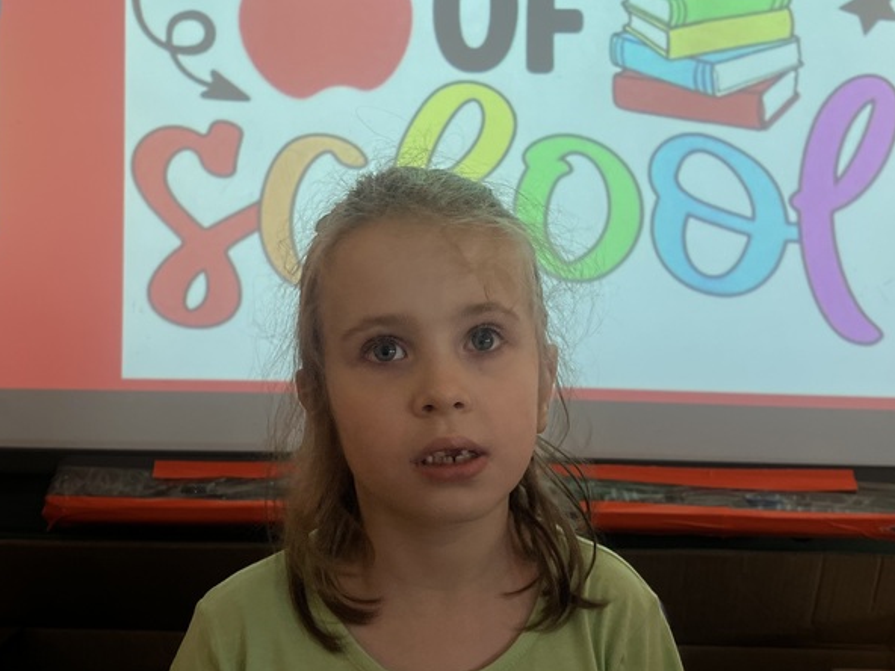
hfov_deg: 42.1
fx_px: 1163
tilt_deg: -2.0
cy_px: 216
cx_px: 446
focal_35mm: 45
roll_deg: -1.2
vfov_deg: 31.9
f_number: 1.5
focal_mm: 5.7
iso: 80
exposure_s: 1/120
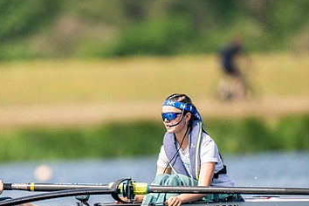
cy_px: 143
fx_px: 8445
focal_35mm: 984
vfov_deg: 1.4
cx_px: 107
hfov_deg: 2.1
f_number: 4
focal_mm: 600
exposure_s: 1/2500
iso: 180
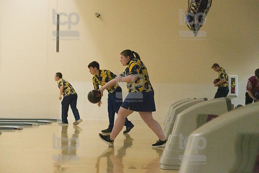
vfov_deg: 16.7
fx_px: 590
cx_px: 130
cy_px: 86
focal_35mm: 82
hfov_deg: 24.8
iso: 10000
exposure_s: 1/1250
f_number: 4.5
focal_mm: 82
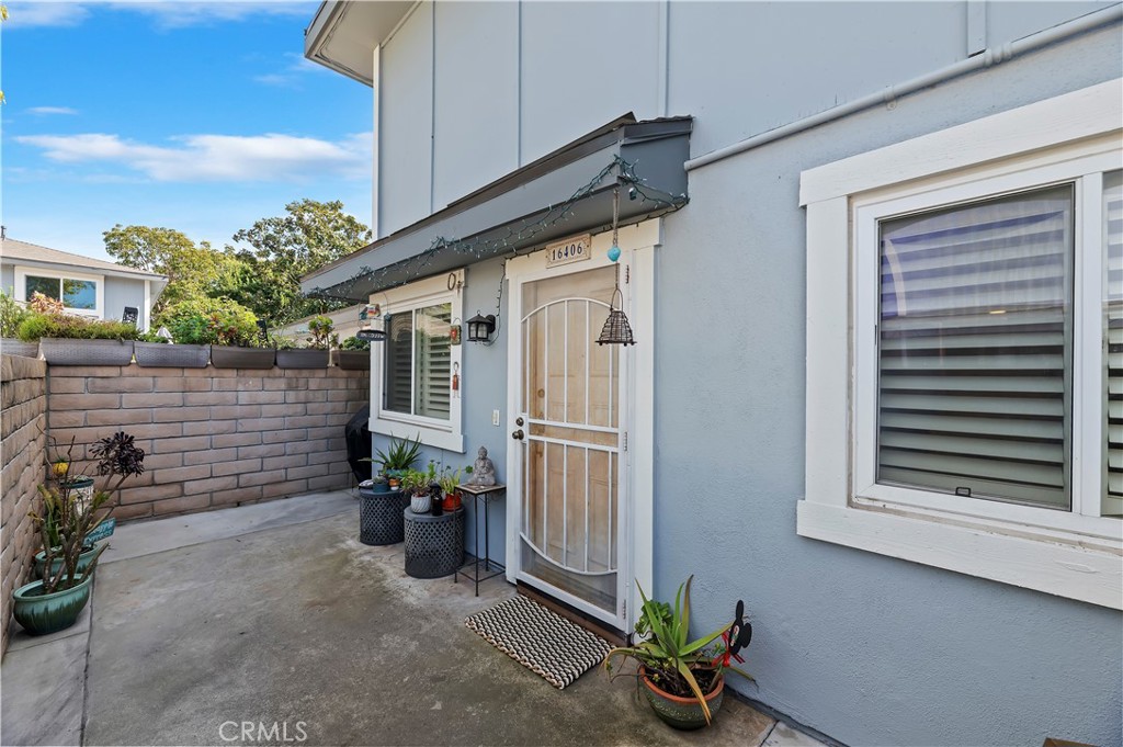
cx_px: 562
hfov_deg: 104.3
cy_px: 374
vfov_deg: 81.1
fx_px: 436
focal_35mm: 14
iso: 500
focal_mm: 14
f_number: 11
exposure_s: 1/125
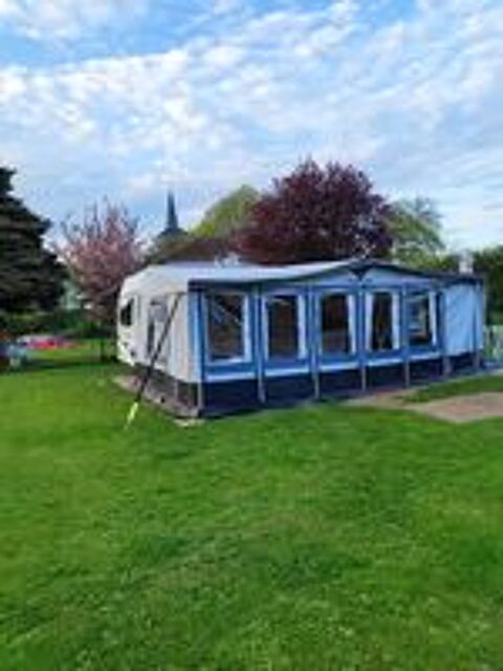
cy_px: 336
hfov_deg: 58.9
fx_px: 446
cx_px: 252
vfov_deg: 73.9
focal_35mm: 23
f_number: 1.88
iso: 55
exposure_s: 1/100
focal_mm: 5.59
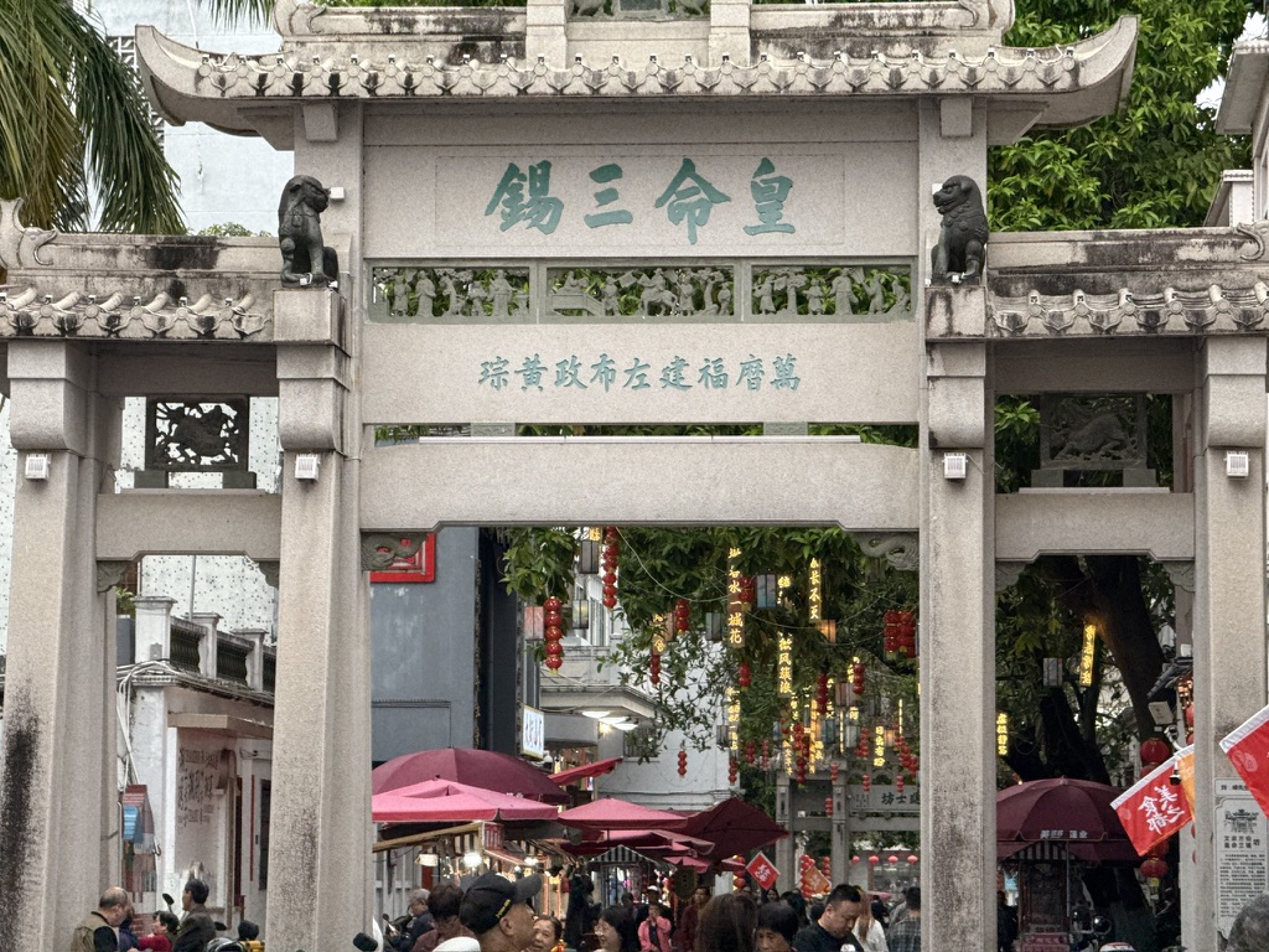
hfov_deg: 16.4
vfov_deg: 12.3
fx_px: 4399
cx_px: 634
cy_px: 476
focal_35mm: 120
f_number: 2.8
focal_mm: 15.66
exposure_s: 1/121
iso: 200
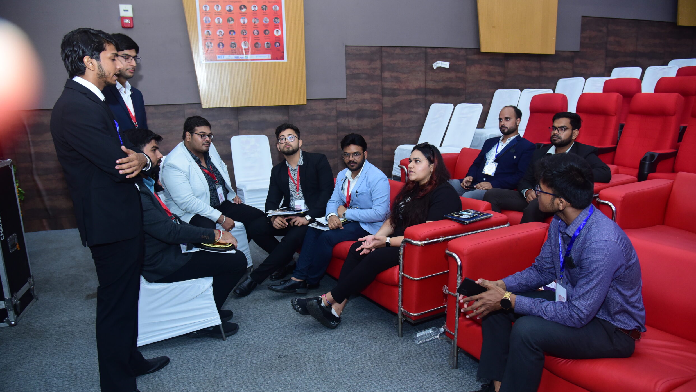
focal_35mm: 26
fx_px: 480
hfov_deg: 71.9
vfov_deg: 44.3
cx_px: 350
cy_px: 213
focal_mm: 24
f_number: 4.5
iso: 2000
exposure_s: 1/125
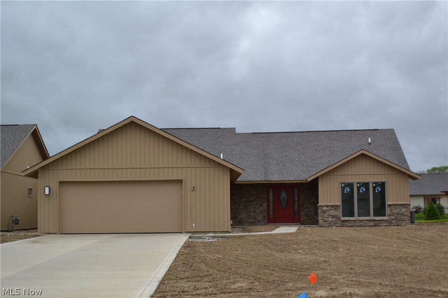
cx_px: 224
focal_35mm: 60
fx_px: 747
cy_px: 149
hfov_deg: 33.4
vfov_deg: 22.6
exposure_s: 1/125
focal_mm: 40
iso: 220
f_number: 5.6
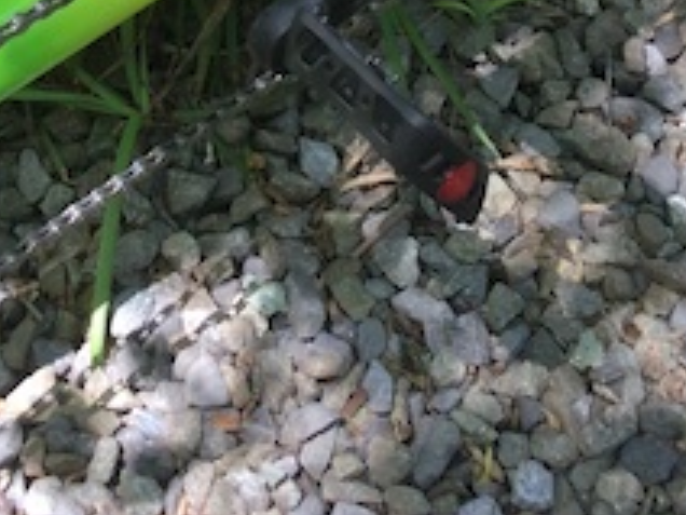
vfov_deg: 11.7
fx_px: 2319
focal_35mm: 117
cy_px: -415
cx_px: 220
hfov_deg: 16.8
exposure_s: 1/60
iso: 32
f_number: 2.4
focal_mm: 3.3
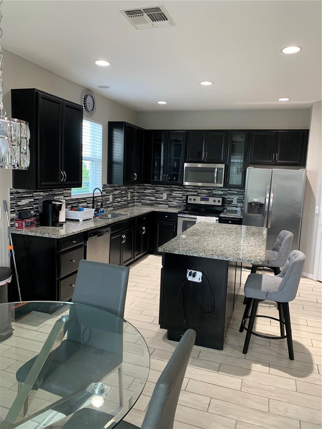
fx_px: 322
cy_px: 214
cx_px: 161
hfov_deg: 53.1
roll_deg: -2.7
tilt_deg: -7.2
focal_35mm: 26
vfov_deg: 67.3
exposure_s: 1/60
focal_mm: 4.25
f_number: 1.8
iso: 125
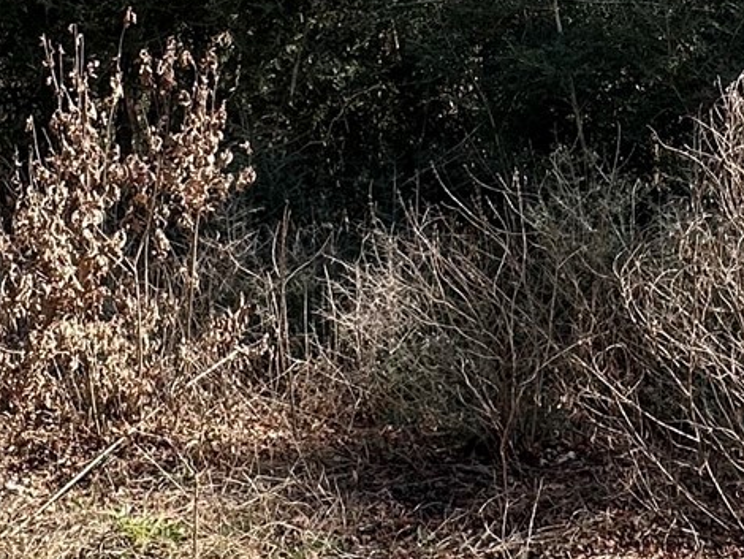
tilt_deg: +9.7
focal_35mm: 61
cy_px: -48
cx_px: 514
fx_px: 1312
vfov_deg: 22.7
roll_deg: -0.7
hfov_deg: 31.3
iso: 40
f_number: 2.2
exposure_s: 1/348
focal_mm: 2.22
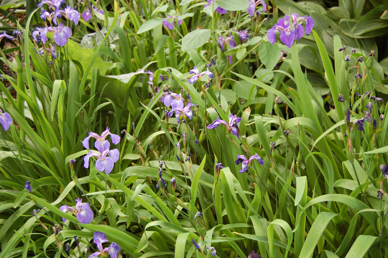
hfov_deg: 35.7
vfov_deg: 24.1
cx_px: 202
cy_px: 135
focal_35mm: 56
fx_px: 603
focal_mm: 34
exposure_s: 1/100
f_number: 5
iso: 400
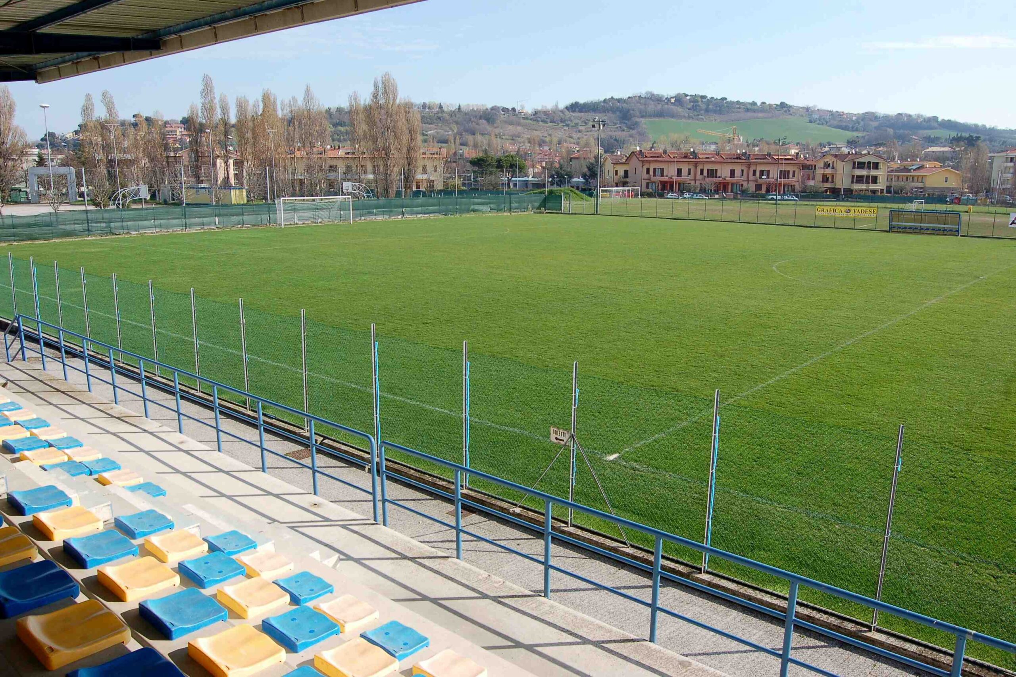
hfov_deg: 67.4
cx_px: 508
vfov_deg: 47.9
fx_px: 762
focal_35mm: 27
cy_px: 338
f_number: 10
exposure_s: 1/250
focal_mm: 18
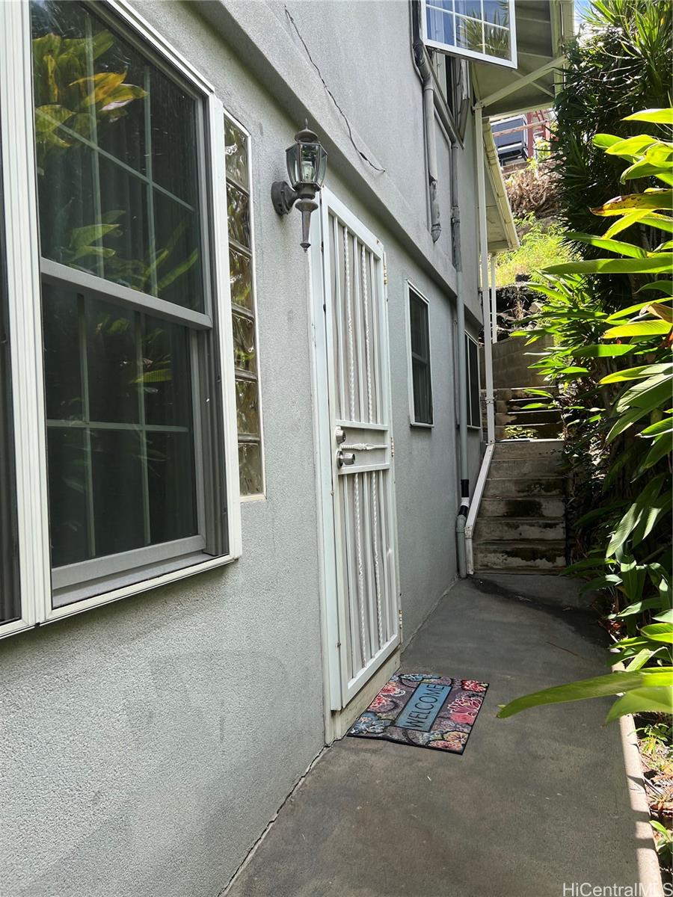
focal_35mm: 26
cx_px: 336
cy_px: 448
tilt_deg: +5.1
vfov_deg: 67.3
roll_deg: +3.4
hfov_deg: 53.1
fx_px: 674
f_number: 1.5
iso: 50
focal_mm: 5.7
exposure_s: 1/840
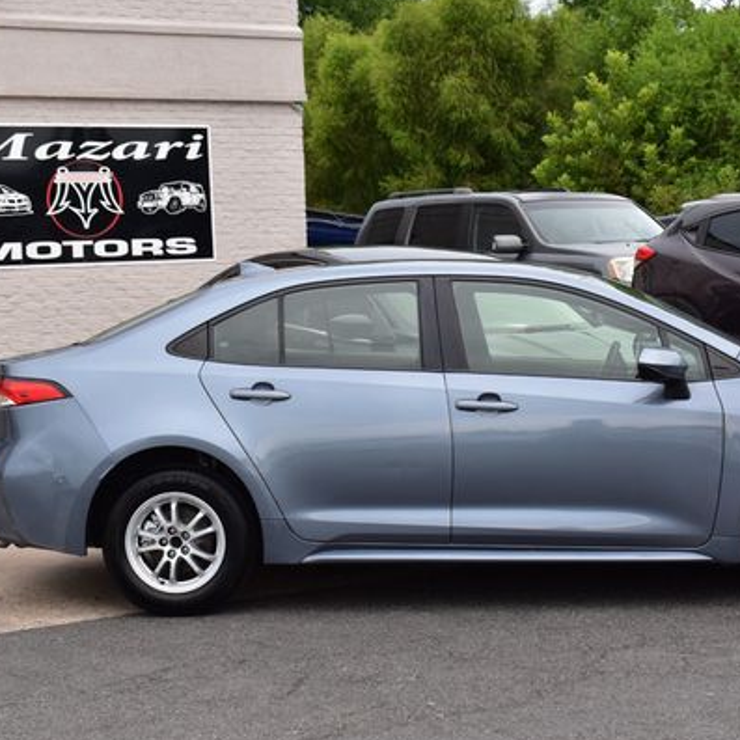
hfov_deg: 23.3
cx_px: 483
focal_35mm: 74
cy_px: 358
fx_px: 1790
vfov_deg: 23.4
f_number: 10
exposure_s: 1/250
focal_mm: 36
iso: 400
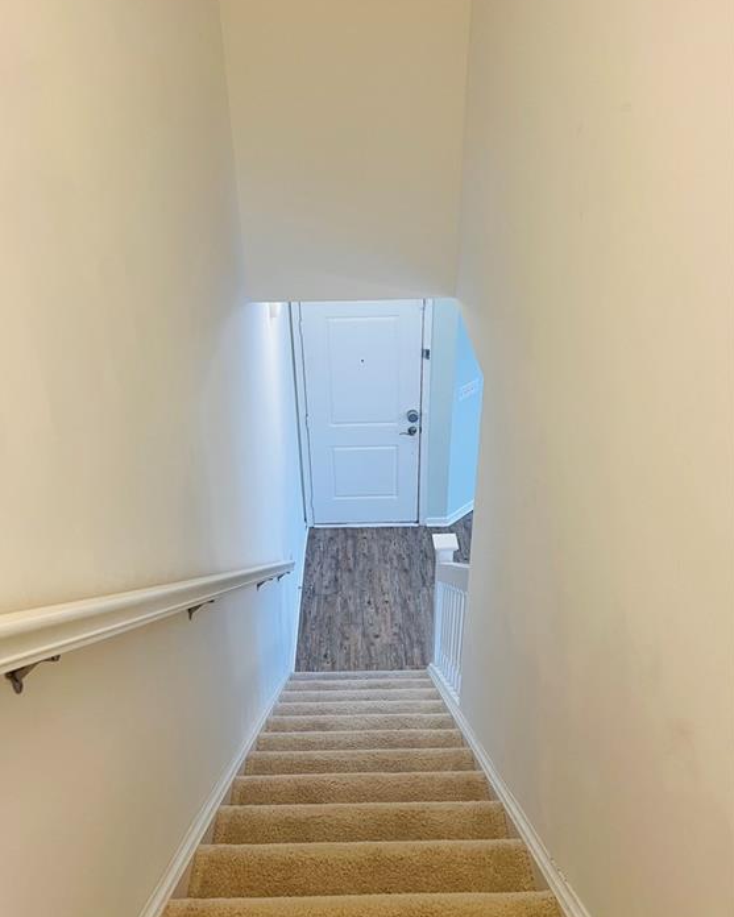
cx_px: 357
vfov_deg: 62.2
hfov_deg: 51.5
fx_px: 760
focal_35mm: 28
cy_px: 465
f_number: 1.5
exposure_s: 1/60
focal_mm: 5.7
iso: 100
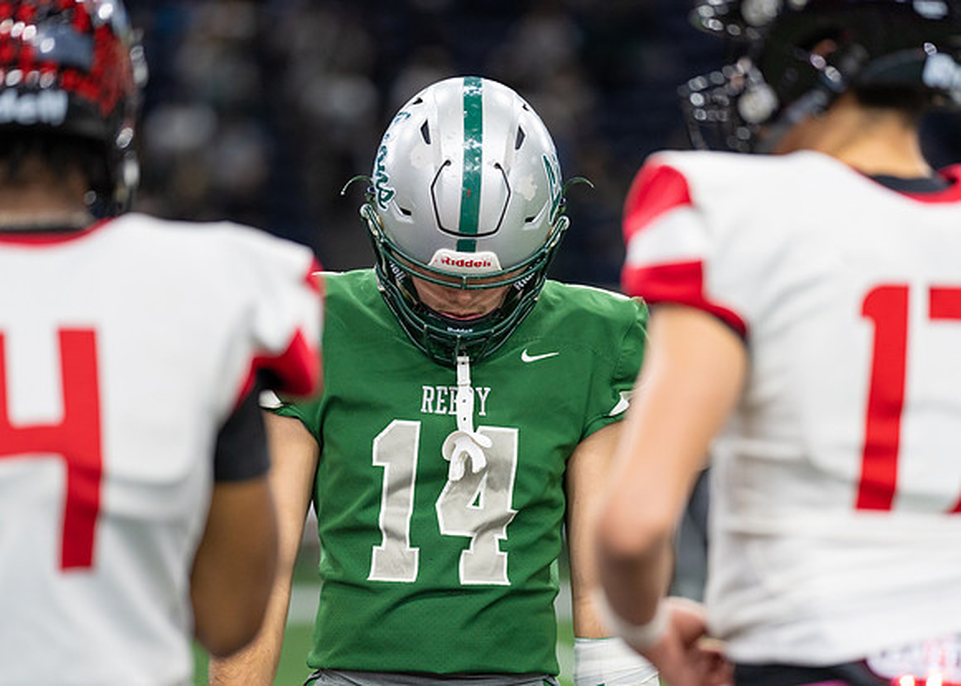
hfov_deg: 11.8
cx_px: 475
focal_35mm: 170
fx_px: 4634
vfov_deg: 8.5
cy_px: 399
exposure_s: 1/1000
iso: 1000
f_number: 1.8
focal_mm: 135
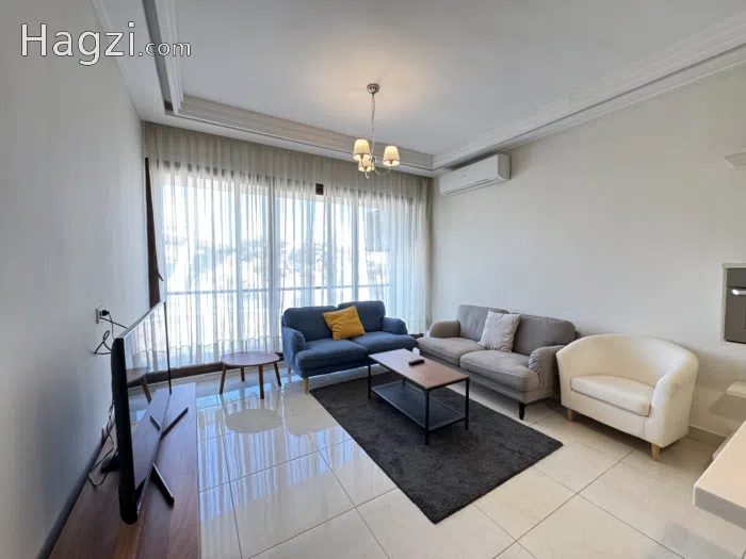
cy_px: 280
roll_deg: -0.5
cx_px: 373
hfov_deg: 102.1
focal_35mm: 14
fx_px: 302
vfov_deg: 85.7
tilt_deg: +0.8
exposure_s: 1/50
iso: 160
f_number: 2.2
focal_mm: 2.22
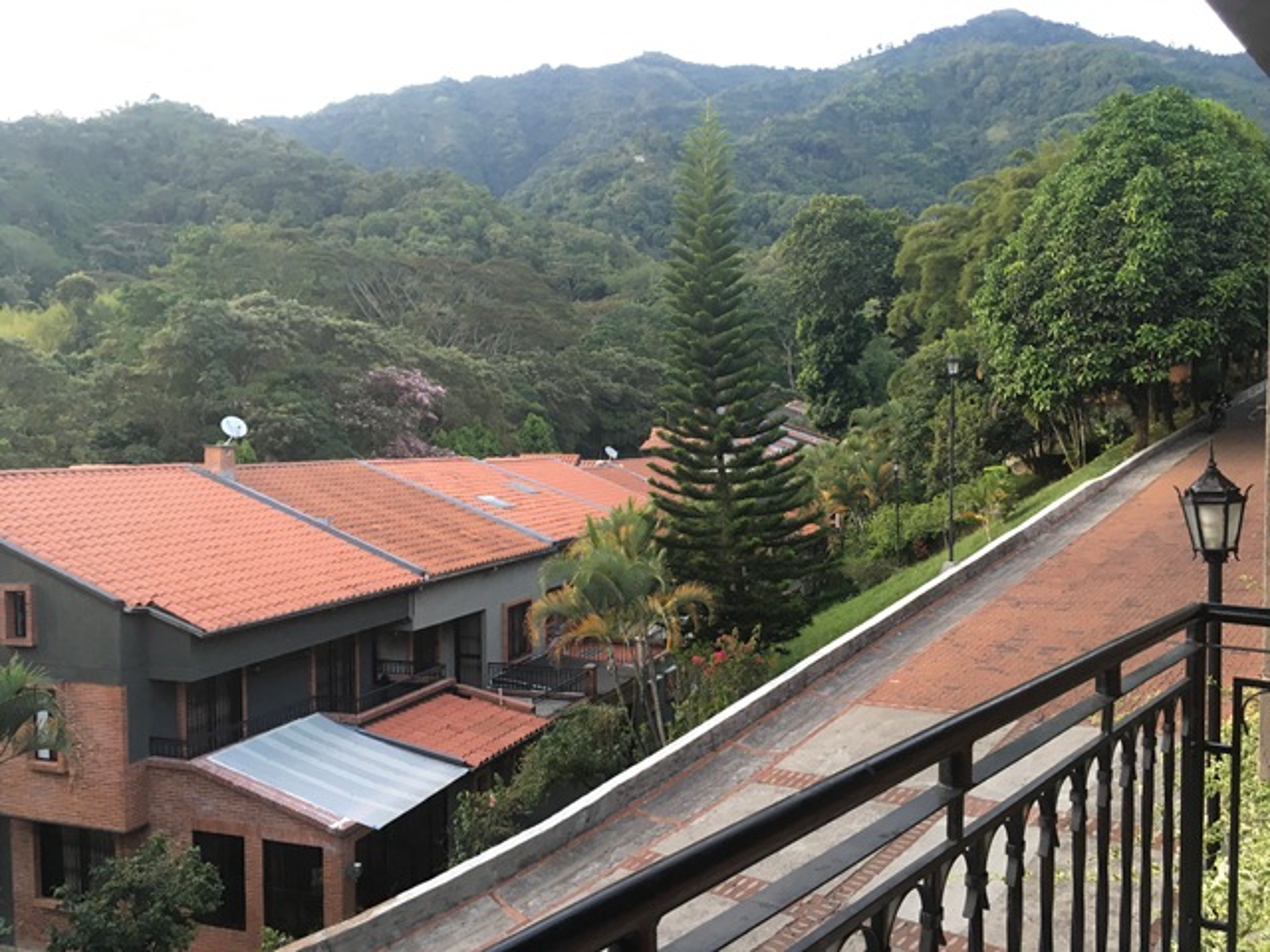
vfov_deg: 48.2
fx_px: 1064
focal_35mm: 29
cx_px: 635
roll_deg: +1.4
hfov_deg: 61.7
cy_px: 476
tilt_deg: -5.0
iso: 50
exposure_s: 1/30
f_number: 2.2
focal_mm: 4.15
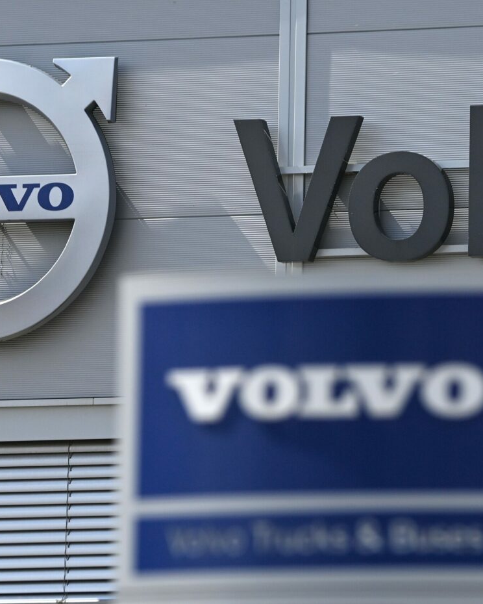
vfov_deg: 5.7
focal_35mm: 339
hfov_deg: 4.6
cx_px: 280
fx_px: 6057
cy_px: 302
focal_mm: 240
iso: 180
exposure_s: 1/1250
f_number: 6.3
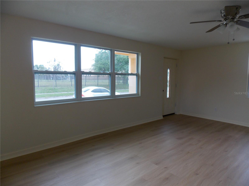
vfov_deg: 58.9
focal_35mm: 23
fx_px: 165
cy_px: 93
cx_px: 124
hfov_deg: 73.9
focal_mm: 4
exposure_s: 1/50
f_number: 3.1
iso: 80
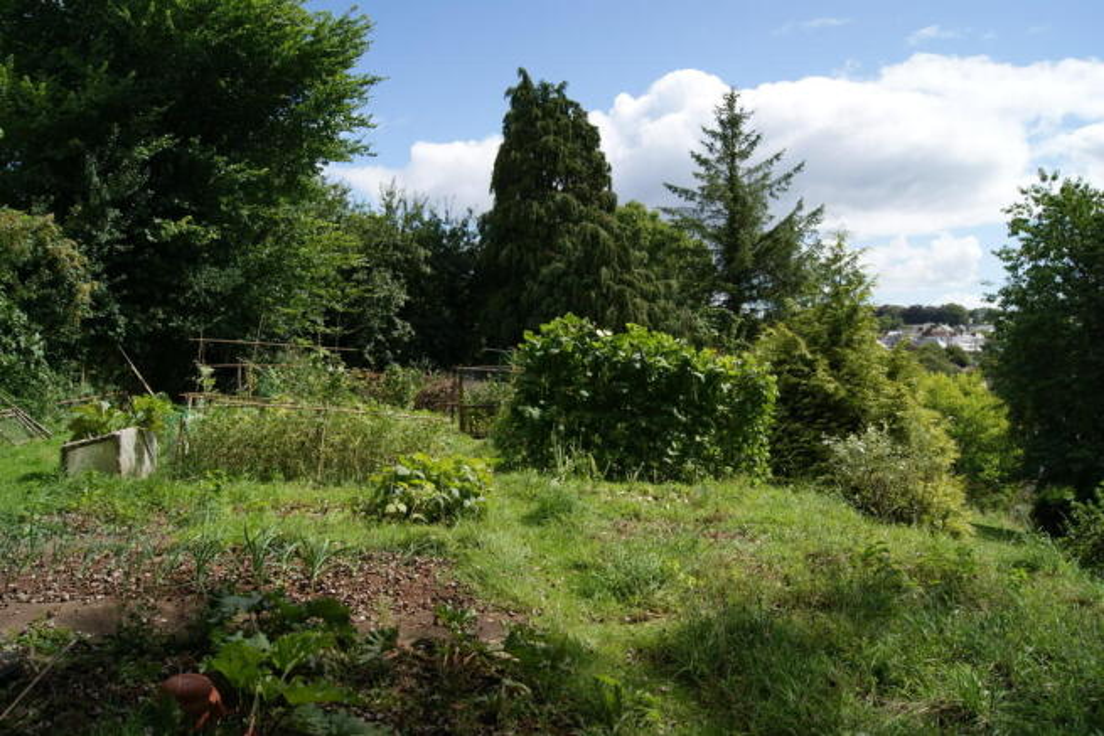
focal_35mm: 27
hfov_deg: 67.4
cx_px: 552
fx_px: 828
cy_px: 368
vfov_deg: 48.0
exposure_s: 1/160
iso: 100
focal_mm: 18
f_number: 10
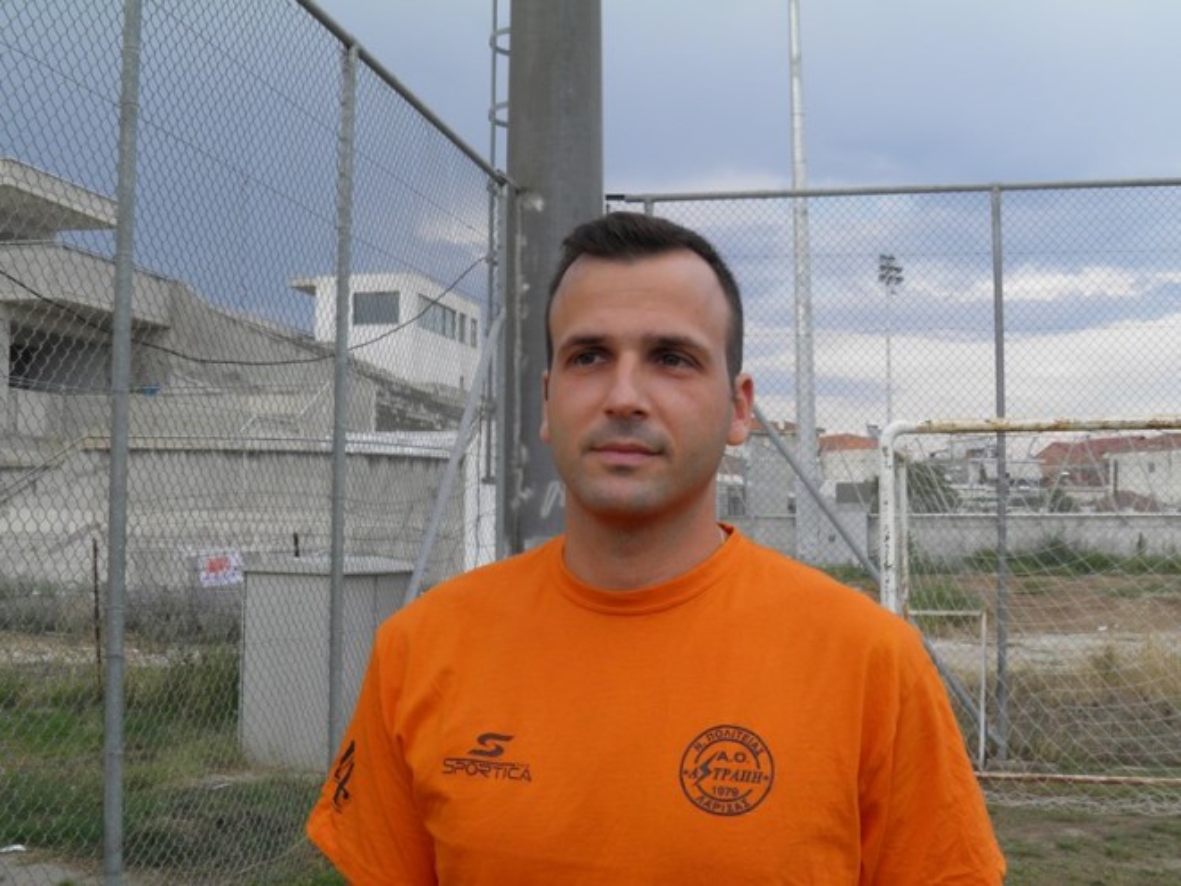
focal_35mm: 39
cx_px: 590
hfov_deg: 47.9
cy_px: 443
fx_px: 1331
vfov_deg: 36.8
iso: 50
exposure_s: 1/80
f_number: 5.7
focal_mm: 7.1
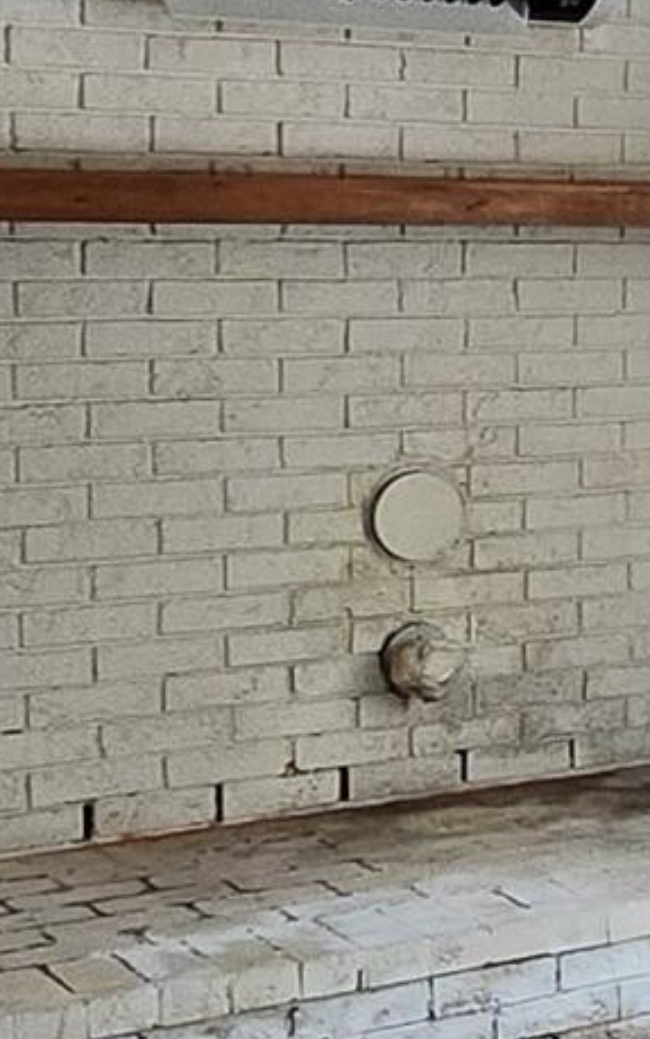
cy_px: 530
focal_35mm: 90
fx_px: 2550
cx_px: 1449
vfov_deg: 23.0
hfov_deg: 12.2
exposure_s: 1/60
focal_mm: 1.7
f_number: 2.2
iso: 125
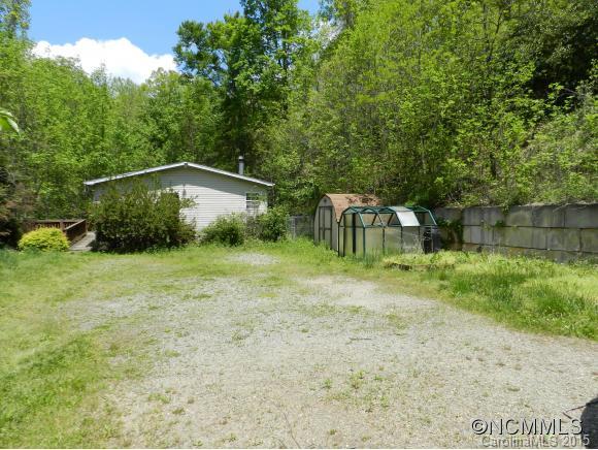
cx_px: 299
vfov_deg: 59.0
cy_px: 225
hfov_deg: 73.9
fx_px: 398
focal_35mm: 23
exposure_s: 1/800
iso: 160
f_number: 4
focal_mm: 4
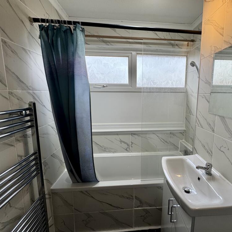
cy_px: 113
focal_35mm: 17
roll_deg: -0.7
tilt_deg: -8.1
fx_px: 129
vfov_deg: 84.0
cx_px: 139
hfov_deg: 83.0
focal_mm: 2.22
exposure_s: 1/99
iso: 50
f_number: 2.2
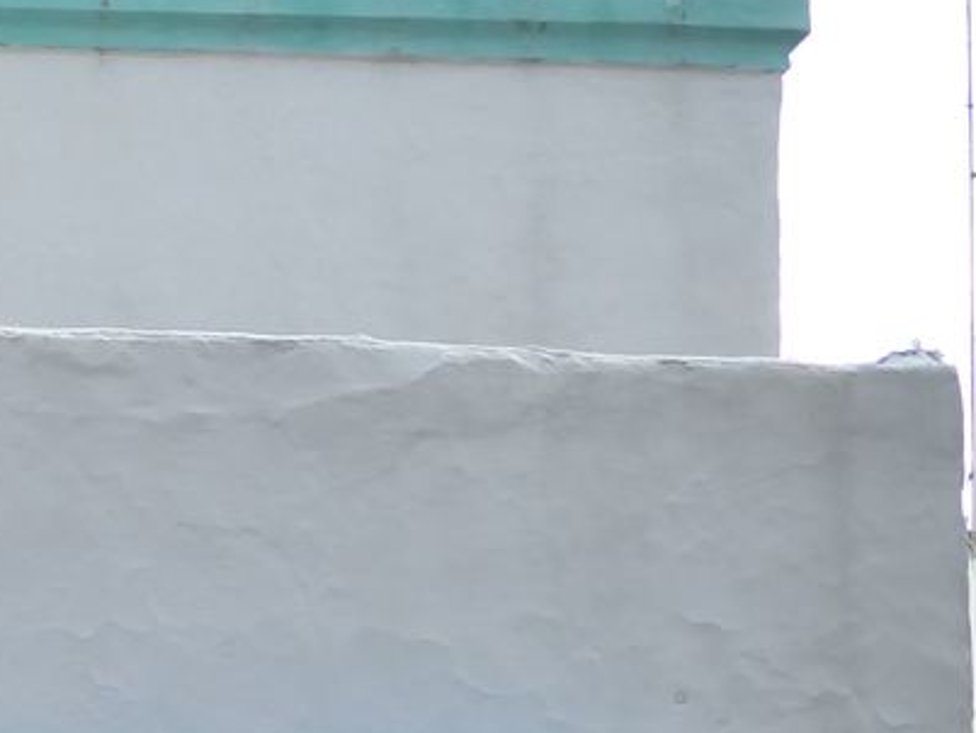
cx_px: -114
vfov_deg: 8.0
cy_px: 1015
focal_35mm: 183
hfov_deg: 10.7
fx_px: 5163
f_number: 3.9
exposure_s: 1/200
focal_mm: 7.8
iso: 160
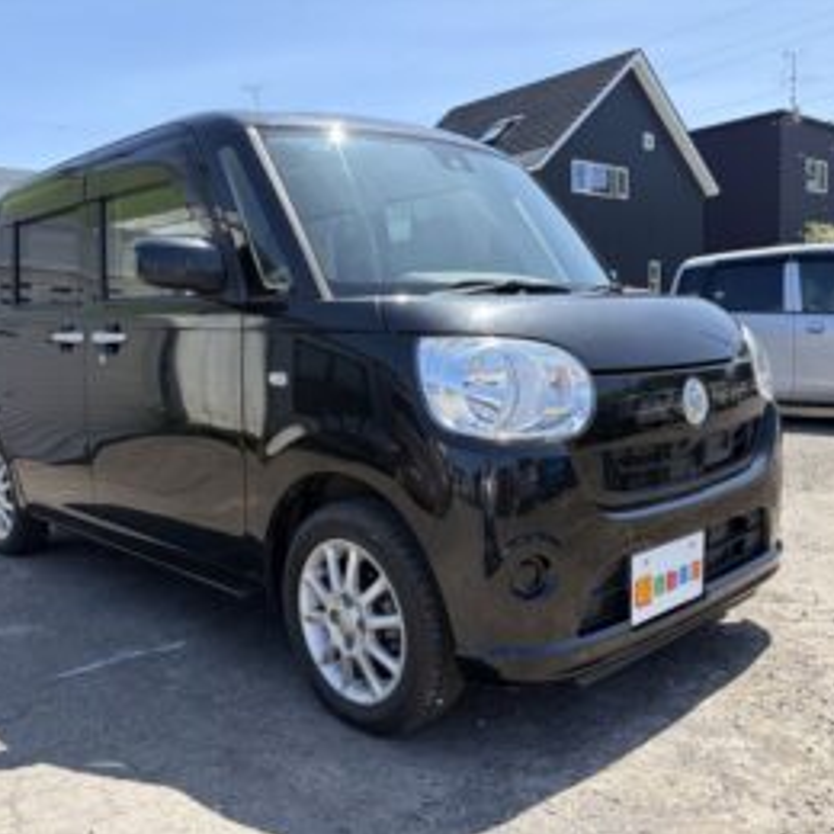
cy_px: 419
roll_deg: +2.5
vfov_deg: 52.5
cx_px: 388
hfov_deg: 52.5
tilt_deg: -4.2
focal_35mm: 31
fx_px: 845
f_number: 1.6
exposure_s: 1/1587
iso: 64
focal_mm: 5.96
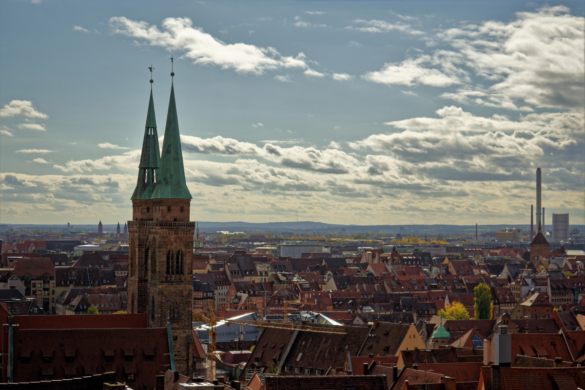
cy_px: 195
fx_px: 1341
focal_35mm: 82
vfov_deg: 16.6
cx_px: 292
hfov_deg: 24.6
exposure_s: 1/1600
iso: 100
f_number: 5.6
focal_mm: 55
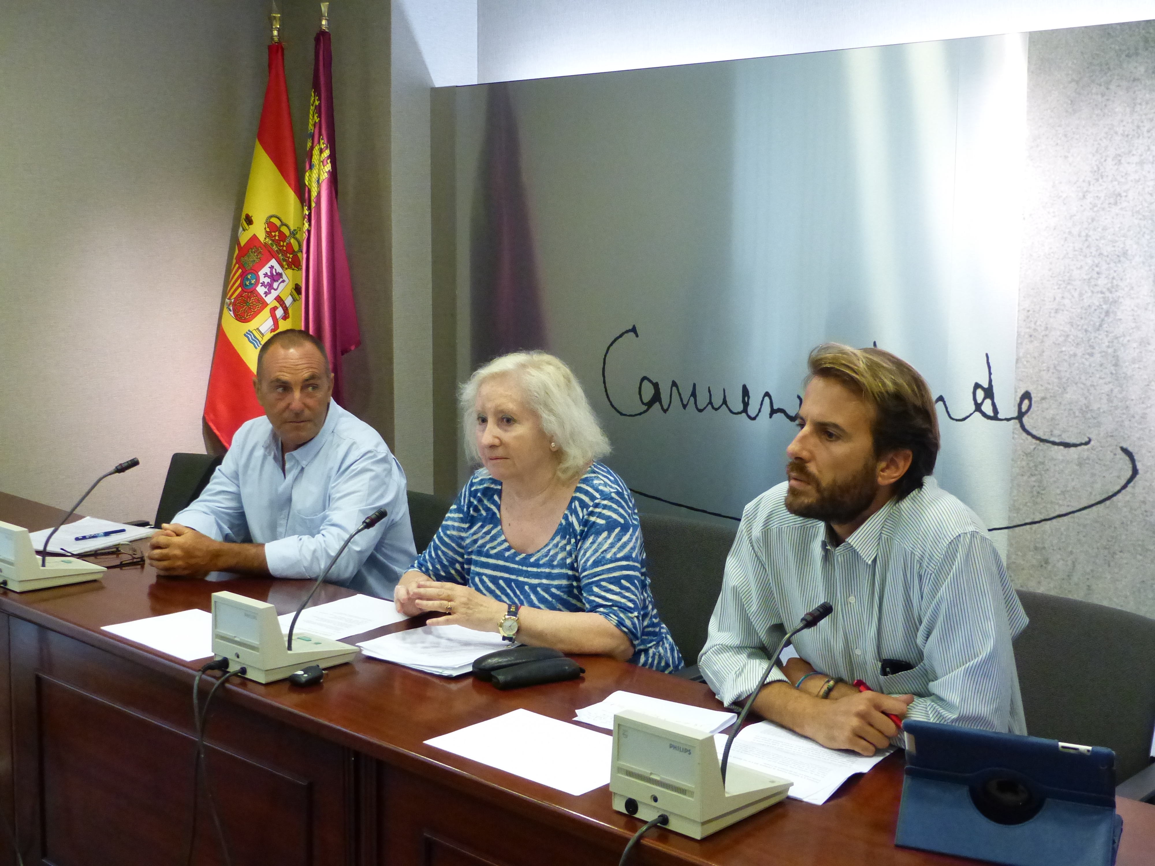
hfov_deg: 44.8
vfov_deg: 34.3
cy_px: 433
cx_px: 578
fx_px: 1401
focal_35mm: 42
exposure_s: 1/125
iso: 800
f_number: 2.8
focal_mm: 7.6
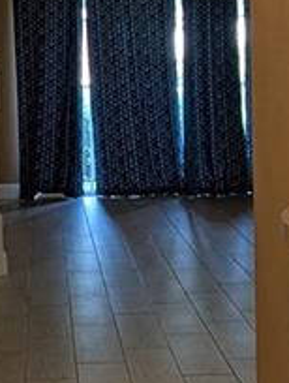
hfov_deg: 15.7
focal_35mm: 94
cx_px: 53
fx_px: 1042
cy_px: 92
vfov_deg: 20.6
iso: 64
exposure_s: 1/24
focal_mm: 2.35
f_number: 2.2
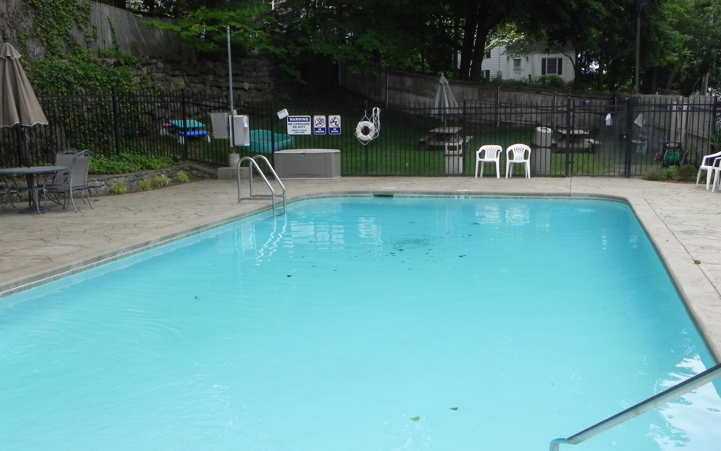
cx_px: 357
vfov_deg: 32.0
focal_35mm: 40
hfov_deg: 49.3
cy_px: 242
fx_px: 786
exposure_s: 1/215
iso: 160
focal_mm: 6.6
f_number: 5.6
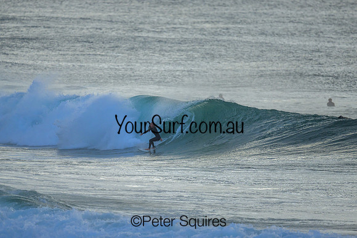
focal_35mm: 800
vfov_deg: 1.7
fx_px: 7935
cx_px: 178
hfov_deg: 2.6
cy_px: 119
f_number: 6.3
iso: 800
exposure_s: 1/2500
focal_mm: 800
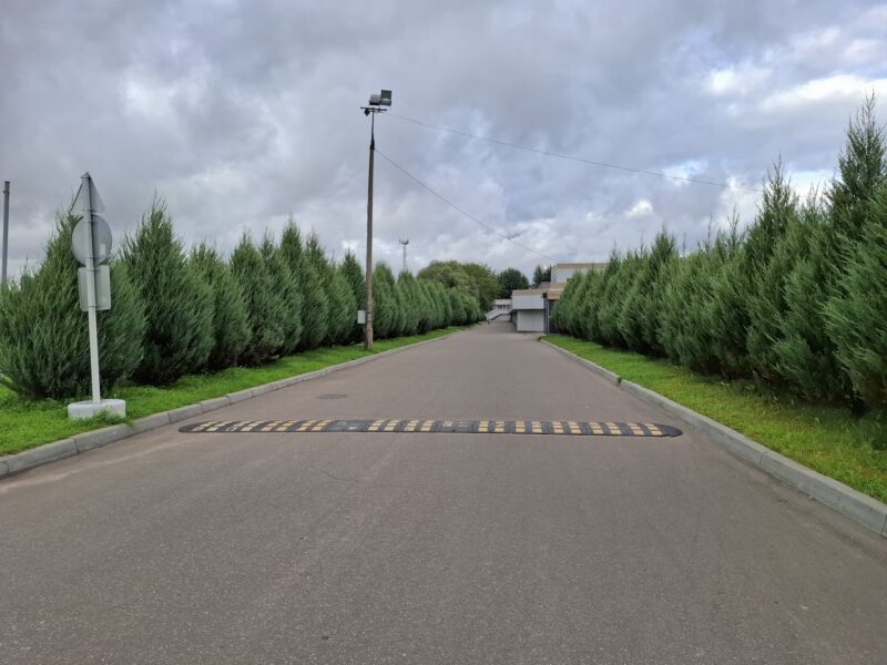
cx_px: 444
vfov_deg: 58.9
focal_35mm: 23
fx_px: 589
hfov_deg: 73.9
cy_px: 332
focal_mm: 5.54
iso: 50
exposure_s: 1/766
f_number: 1.8
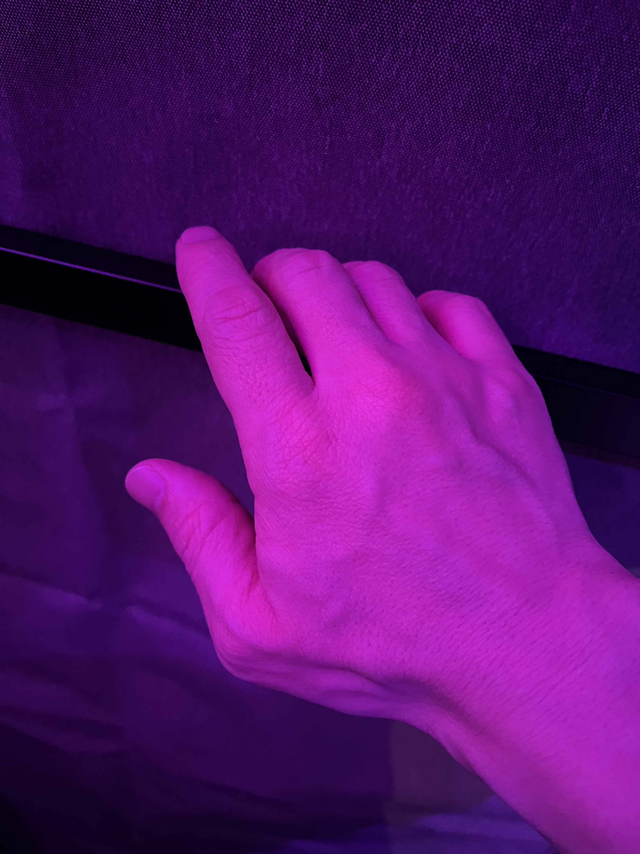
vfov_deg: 67.3
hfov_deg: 53.1
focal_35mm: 26
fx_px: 641
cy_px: 427
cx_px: 320
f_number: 1.6
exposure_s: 1/29
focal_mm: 5.1
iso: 1000
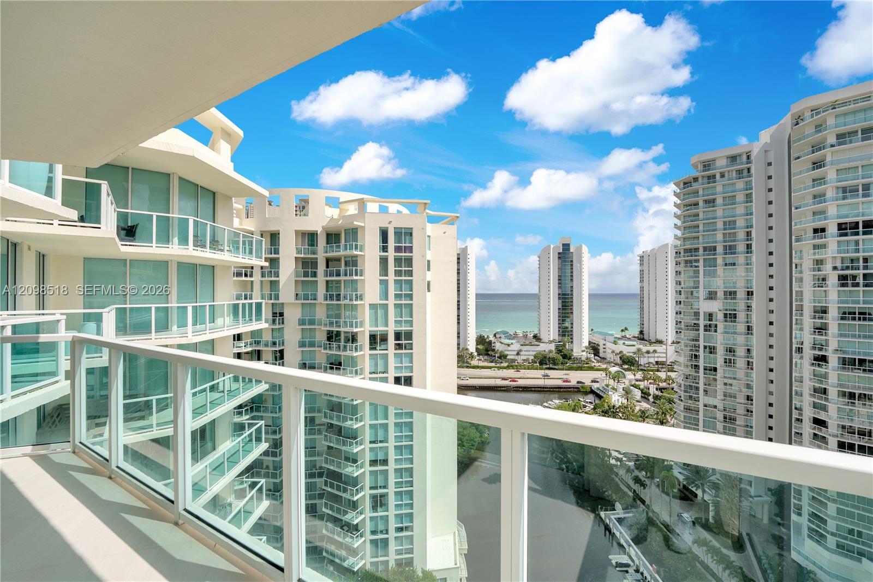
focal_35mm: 14
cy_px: 291
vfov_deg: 81.2
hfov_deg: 104.3
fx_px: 339
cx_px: 436
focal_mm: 14
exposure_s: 1/640
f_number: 8
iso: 100
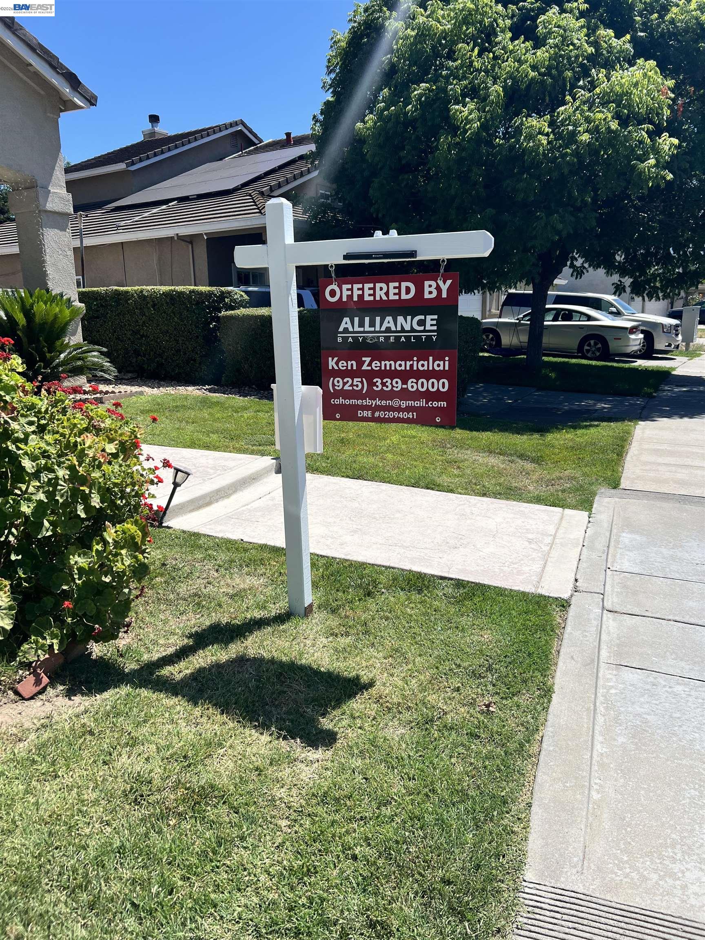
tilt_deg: -10.9
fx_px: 706
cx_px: 352
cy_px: 470
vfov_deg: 67.3
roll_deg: +1.9
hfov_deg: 53.1
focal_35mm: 26
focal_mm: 5.7
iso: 50
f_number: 1.5
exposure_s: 1/4630
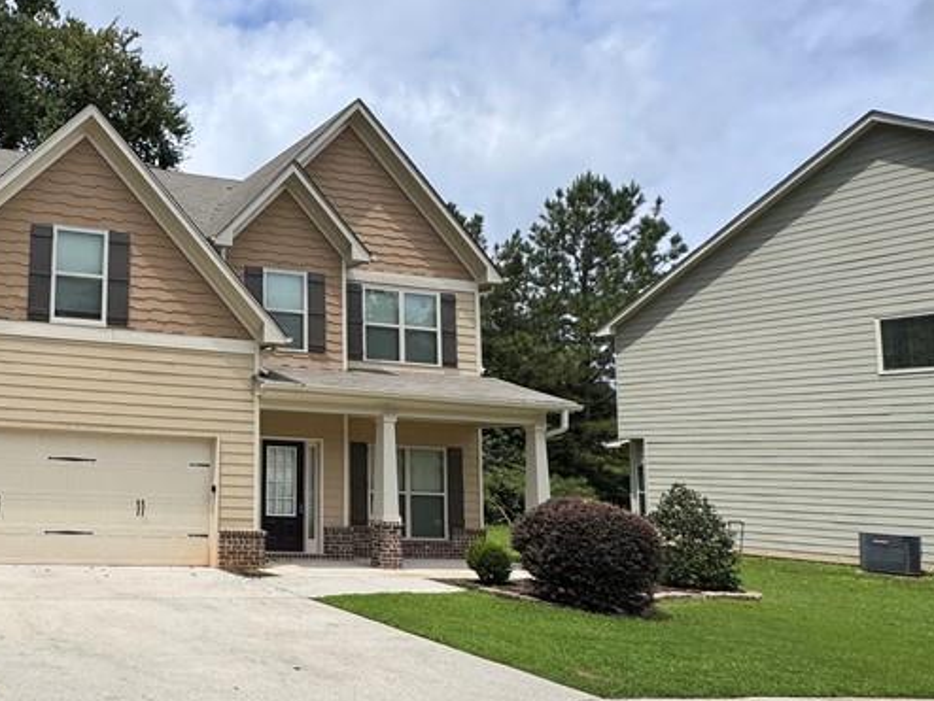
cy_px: 384
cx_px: 36
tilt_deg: +3.8
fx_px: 783
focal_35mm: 29
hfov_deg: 51.5
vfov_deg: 48.2
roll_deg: -2.4
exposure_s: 1/2028
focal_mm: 2.22
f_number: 2.2
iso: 50
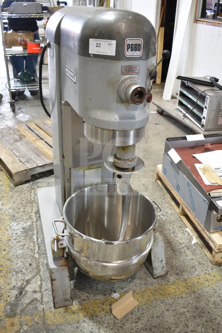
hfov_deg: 41.7
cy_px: 166
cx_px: 111
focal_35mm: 32
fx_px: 291
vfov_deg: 59.5
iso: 220
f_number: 3.8
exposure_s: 1/30
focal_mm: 21
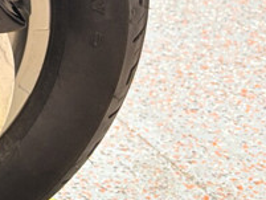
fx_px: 1061
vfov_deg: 10.0
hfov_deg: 11.5
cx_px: -394
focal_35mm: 138
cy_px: -192
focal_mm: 5.96
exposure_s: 1/120
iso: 64
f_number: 1.6
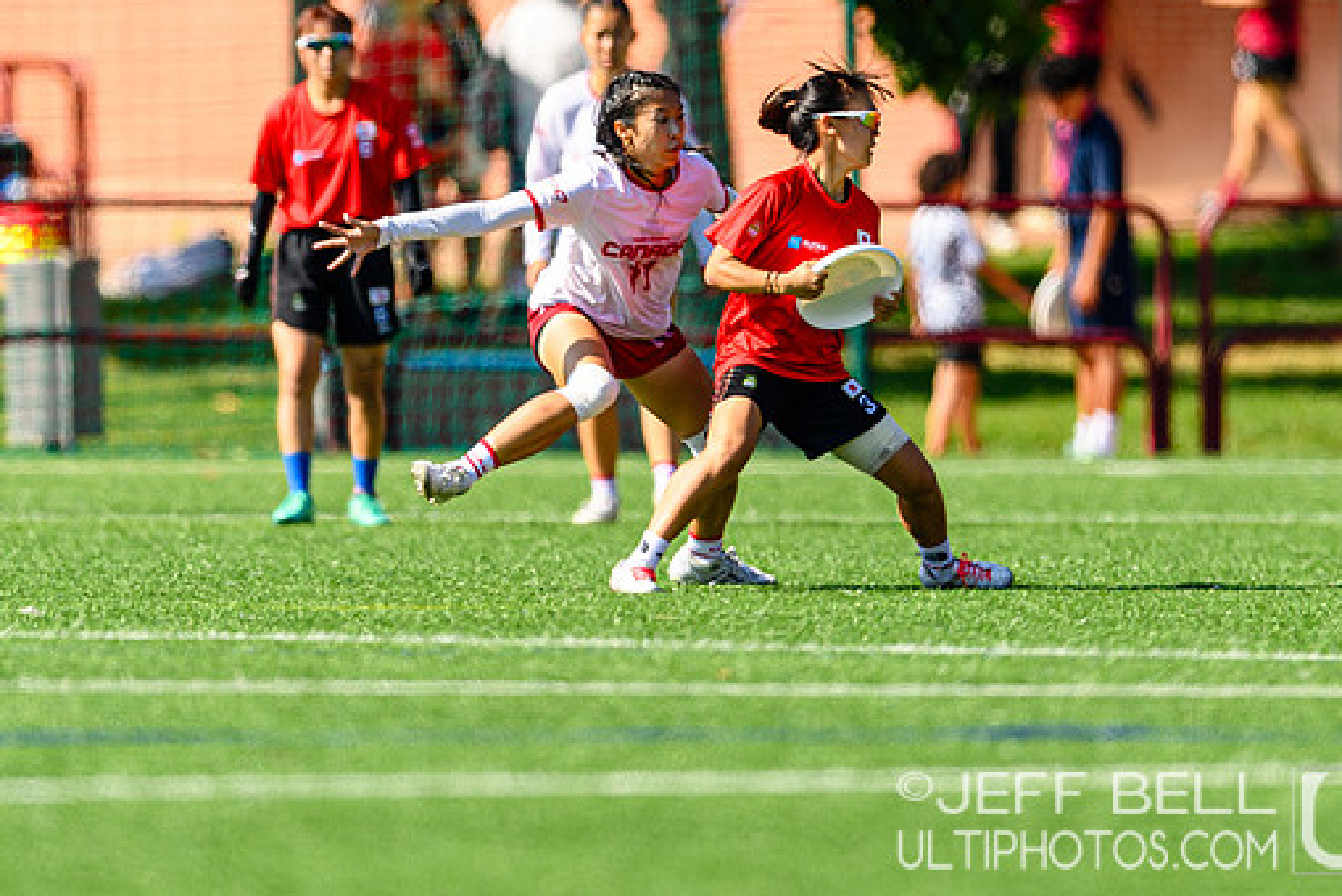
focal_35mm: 791
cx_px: 753
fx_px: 29502
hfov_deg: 2.6
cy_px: 283
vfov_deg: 1.7
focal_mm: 400
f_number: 3.2
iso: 100
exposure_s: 1/1250
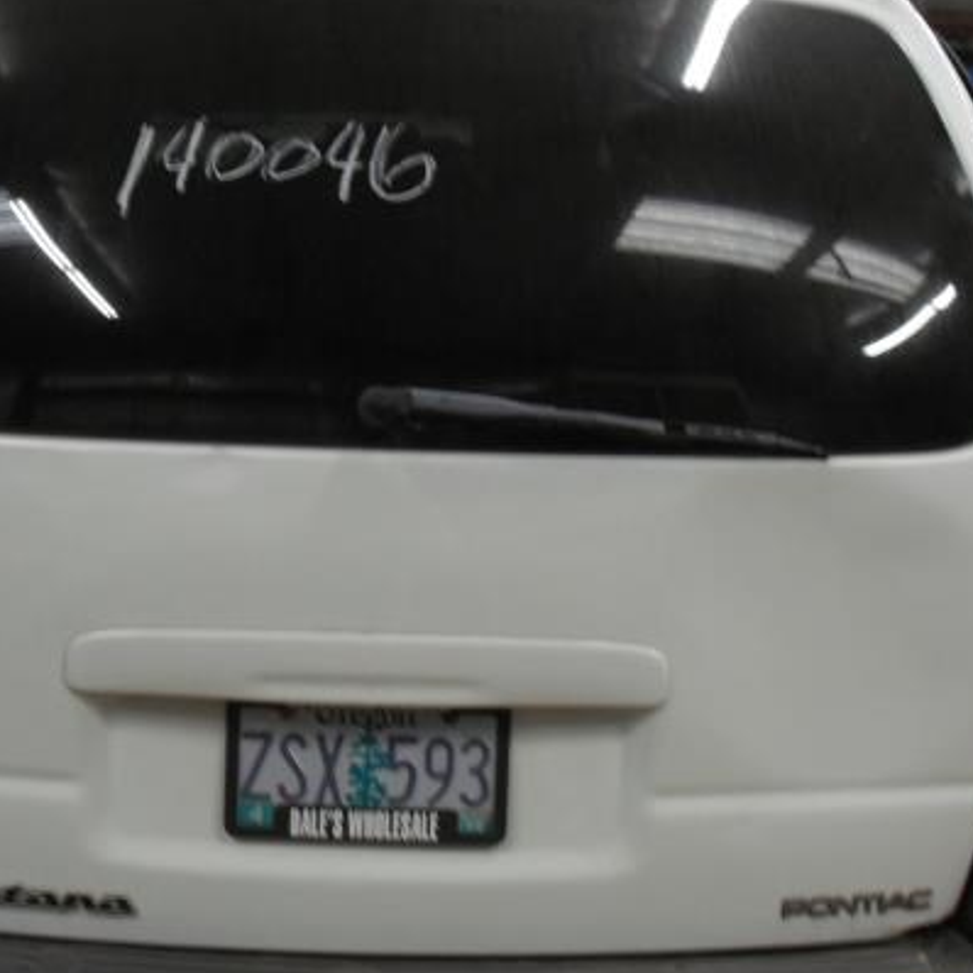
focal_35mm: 64
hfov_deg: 26.9
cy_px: 523
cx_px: 420
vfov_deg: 26.9
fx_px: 2035
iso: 200
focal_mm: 6.3
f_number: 3.1
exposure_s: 1/13
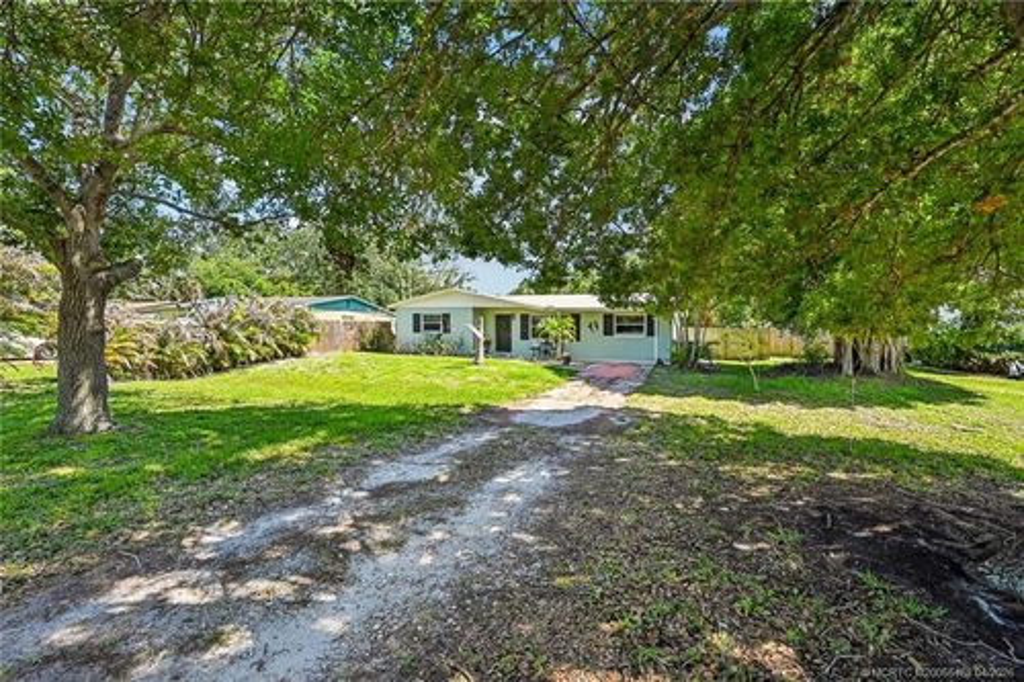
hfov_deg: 100.4
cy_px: 341
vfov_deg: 77.3
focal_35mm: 15
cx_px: 512
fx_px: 427
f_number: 8
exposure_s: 1/2000
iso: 2500
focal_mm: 15
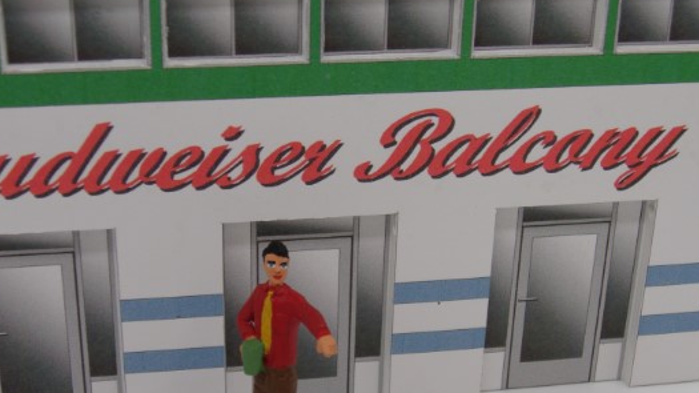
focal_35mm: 66
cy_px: 238
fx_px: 1223
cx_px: 357
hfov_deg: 31.9
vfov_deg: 18.2
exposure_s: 1/56
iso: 80
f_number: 4.2
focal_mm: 9.4
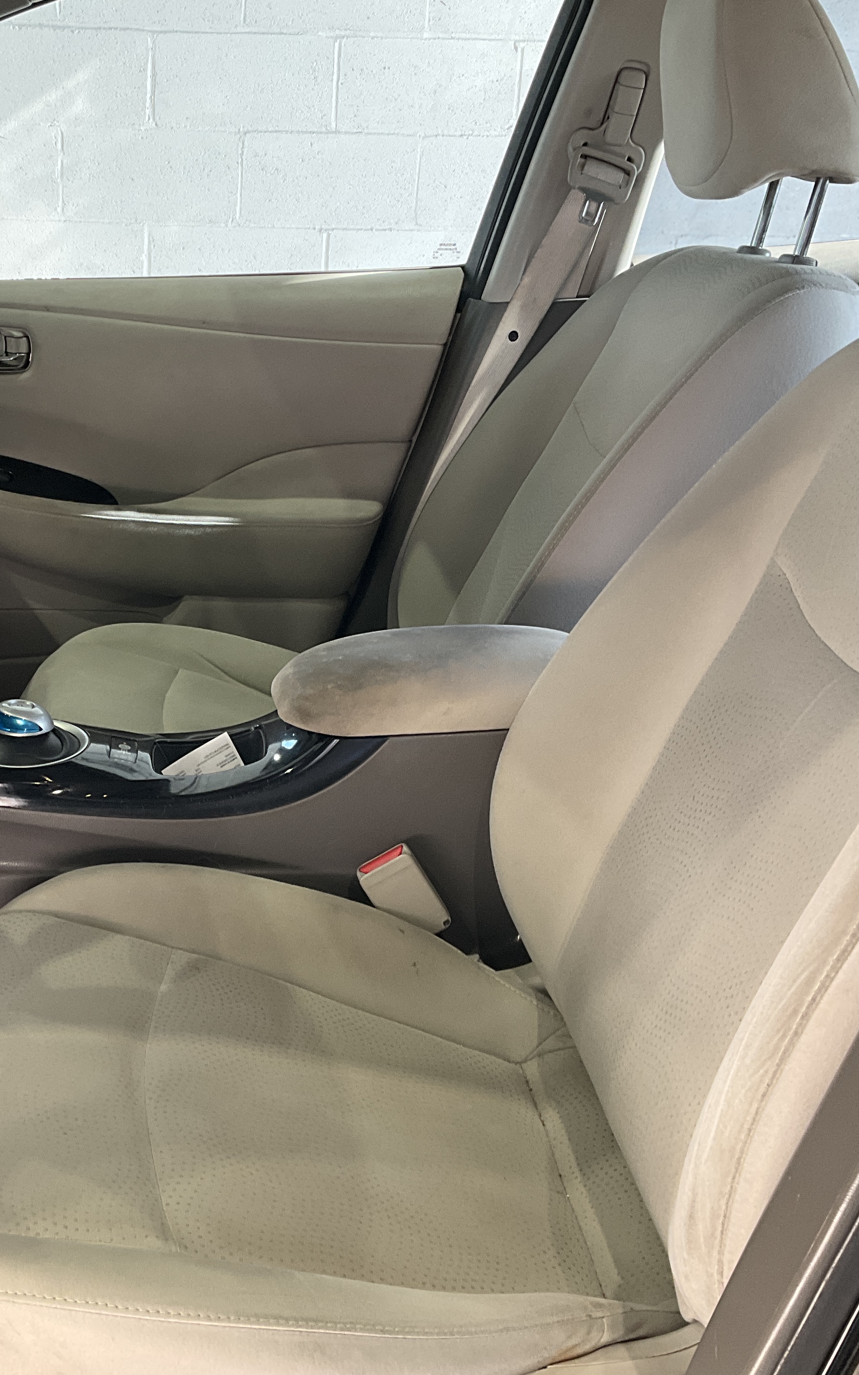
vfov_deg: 47.2
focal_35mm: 42
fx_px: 1573
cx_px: 163
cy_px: 691
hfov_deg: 29.8
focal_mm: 3
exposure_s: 1/88
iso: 64
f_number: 1.8
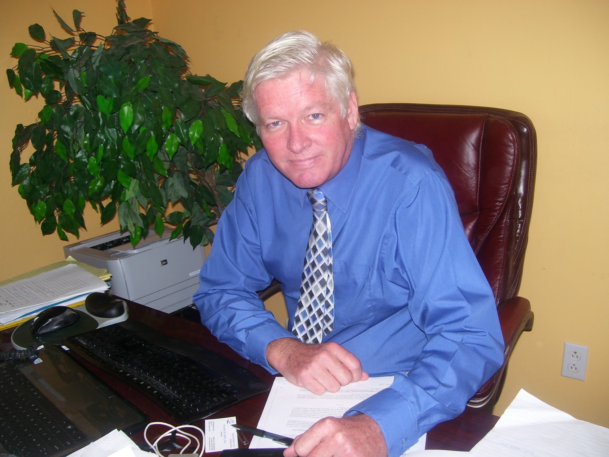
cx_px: 304
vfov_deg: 39.7
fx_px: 633
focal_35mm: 36
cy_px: 228
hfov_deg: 51.4
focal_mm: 6
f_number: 2.7
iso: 80
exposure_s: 1/60
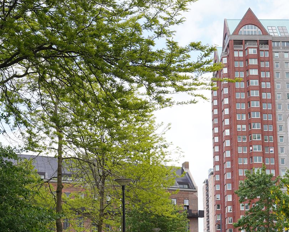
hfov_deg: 33.5
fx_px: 479
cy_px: 180
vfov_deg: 26.7
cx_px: 128
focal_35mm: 56
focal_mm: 24
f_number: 7.1
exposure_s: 1/100
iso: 100
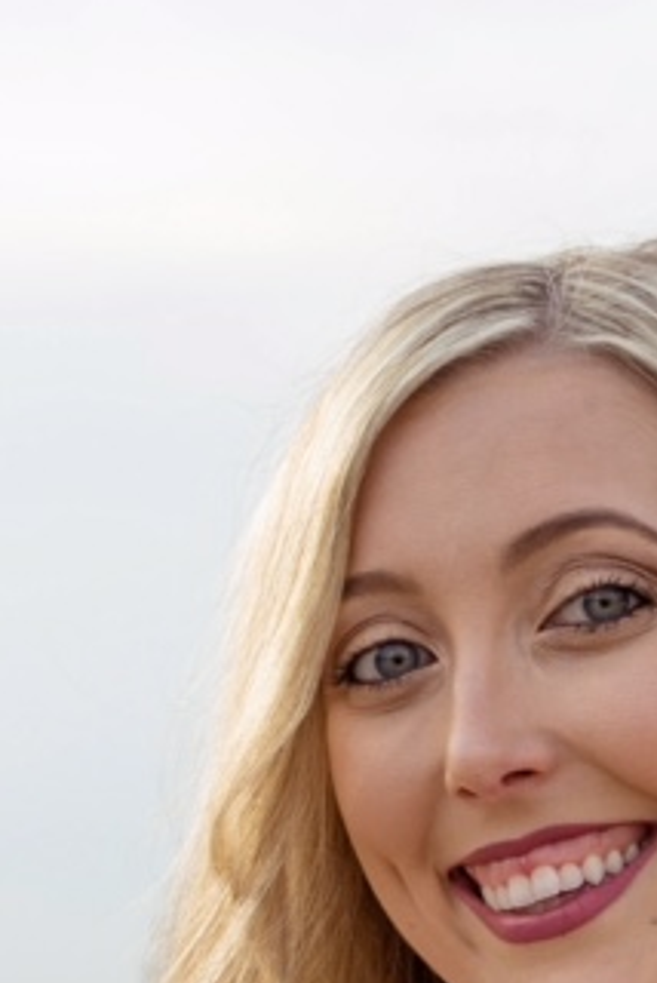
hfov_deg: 19.5
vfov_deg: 28.0
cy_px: 965
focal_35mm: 68
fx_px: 1857
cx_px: 651
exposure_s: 1/250
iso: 100
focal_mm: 34
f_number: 4.5
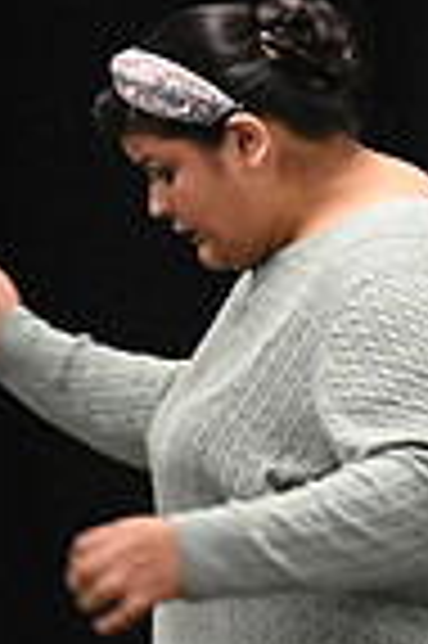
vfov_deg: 1.9
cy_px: 387
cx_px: 1252
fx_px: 19627
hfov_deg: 1.2
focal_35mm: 1098
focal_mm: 270
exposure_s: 1/200
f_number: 6
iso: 8000
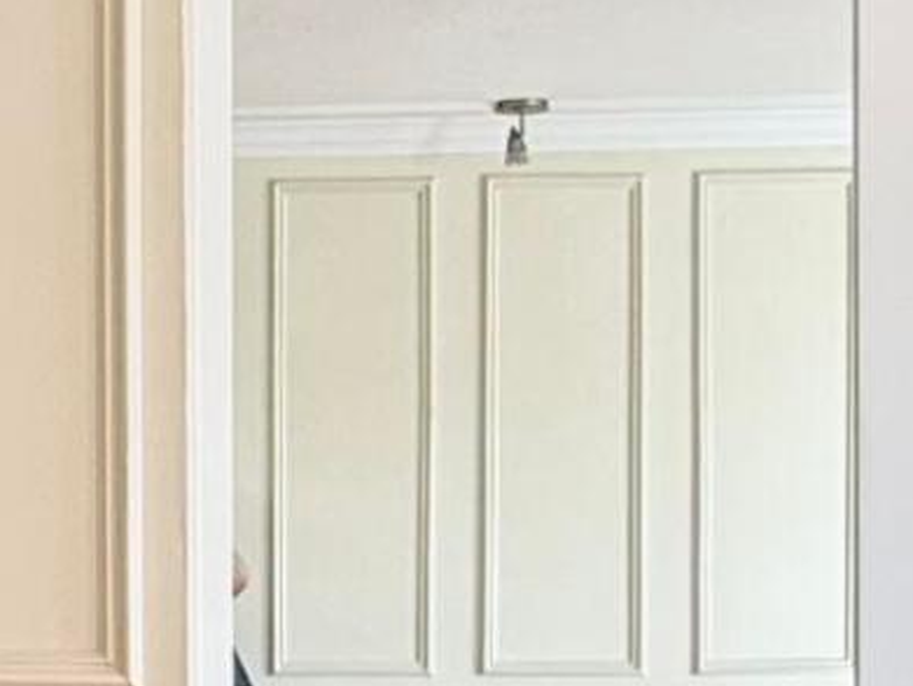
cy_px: 537
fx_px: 2719
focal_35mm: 103
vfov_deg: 14.3
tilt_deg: -1.2
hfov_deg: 18.1
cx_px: -170
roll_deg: +0.8
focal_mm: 2.22
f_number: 2.2
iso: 250
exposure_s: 1/120
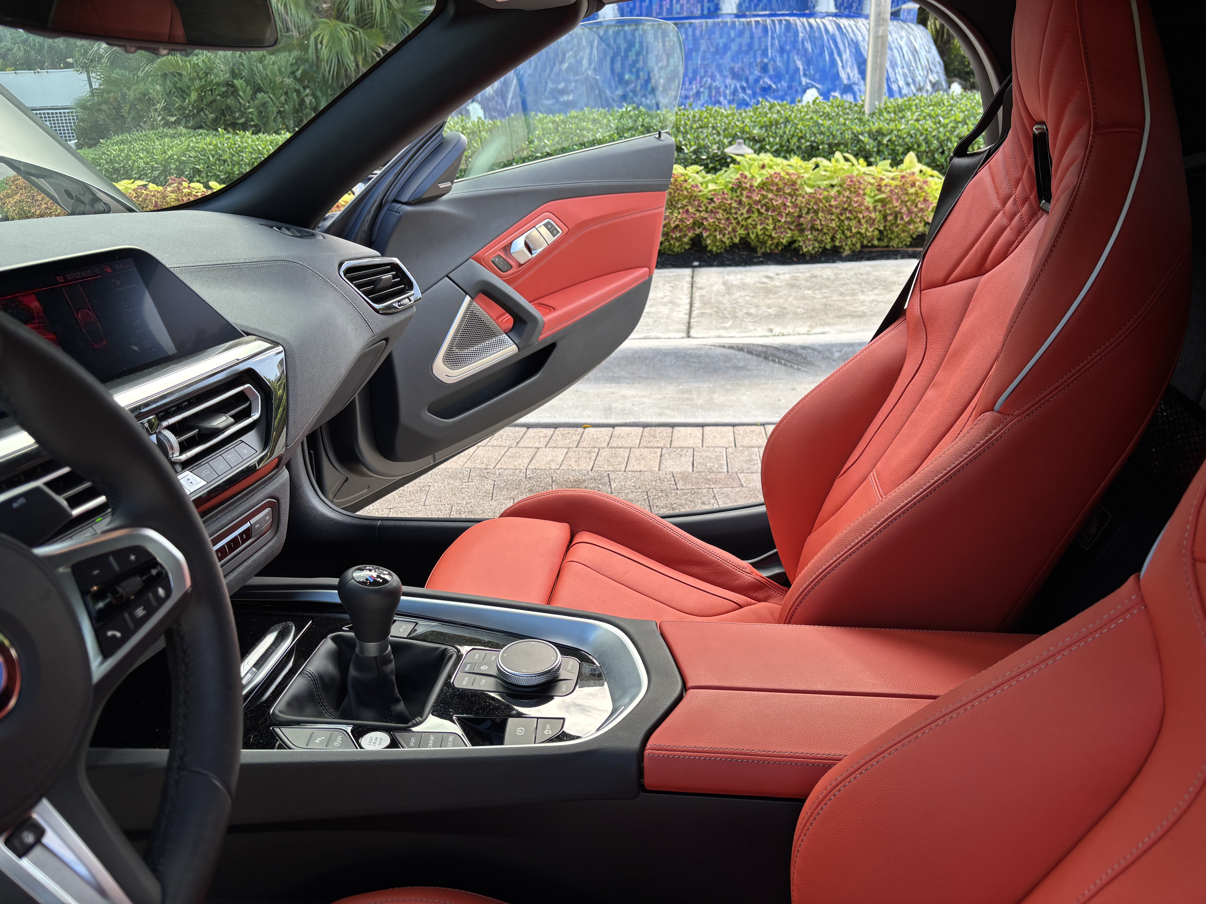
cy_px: 452
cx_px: 603
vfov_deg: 53.1
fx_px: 906
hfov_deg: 67.3
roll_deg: +2.6
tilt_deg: -19.9
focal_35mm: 26
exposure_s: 1/228
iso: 40
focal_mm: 5.96
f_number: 1.6
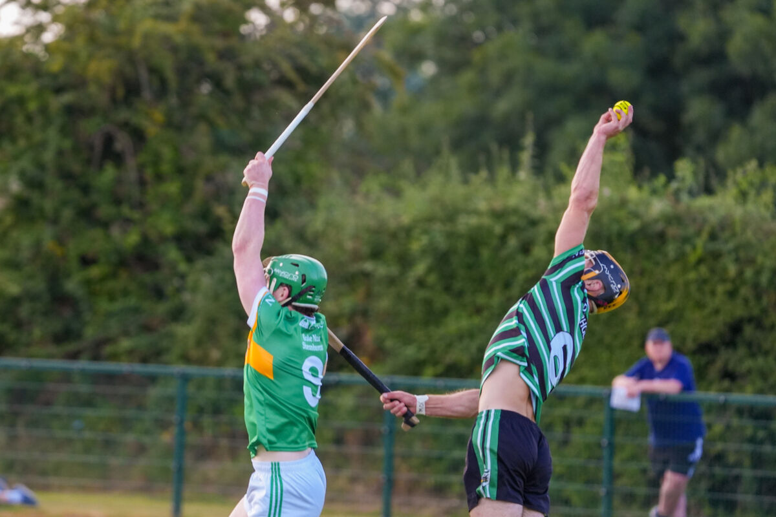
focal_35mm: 441
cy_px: 258
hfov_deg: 4.7
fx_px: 9505
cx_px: 388
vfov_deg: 3.1
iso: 1600
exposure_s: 1/1000
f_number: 6.3
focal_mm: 441
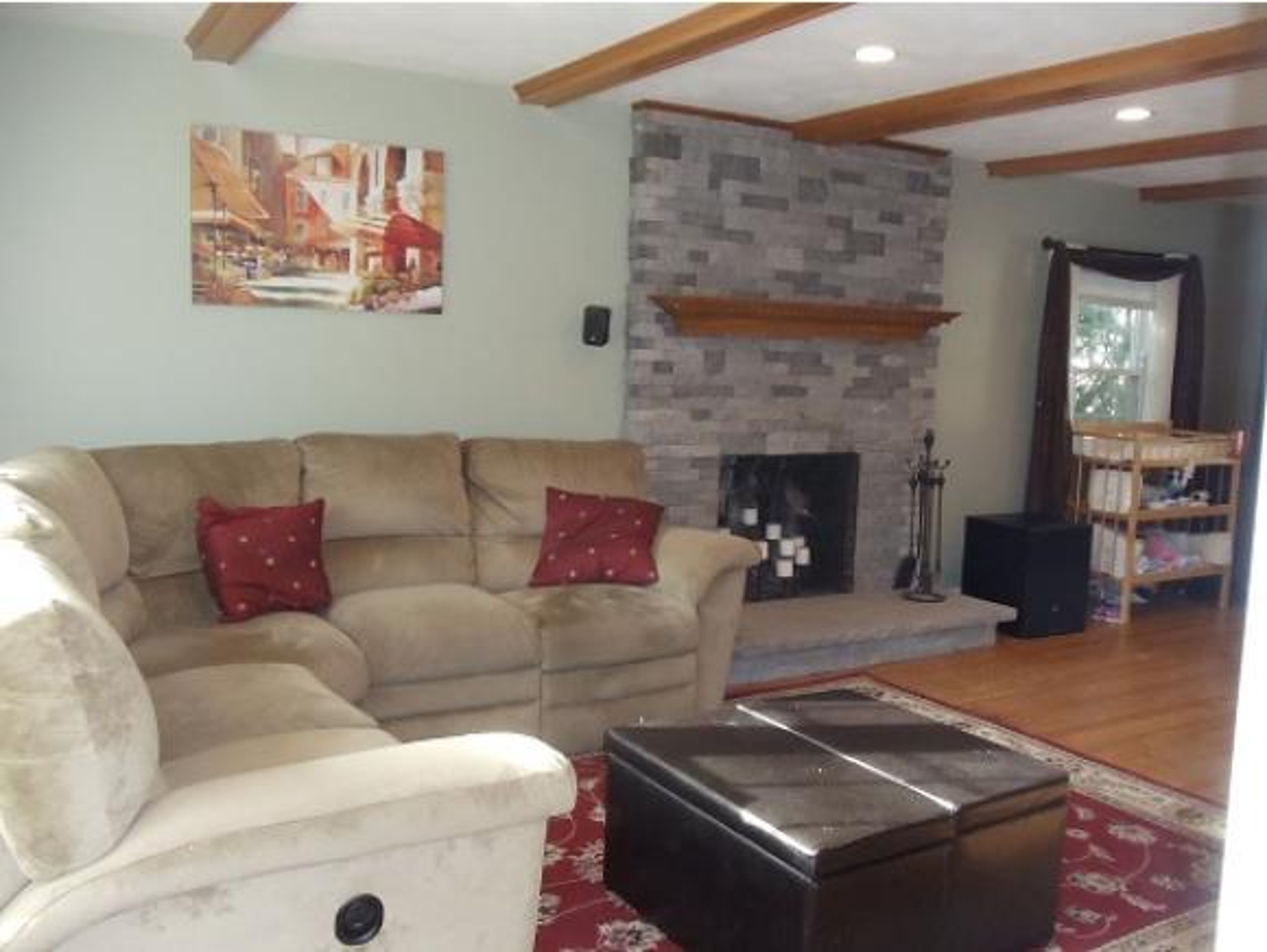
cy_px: 476
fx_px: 1612
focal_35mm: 44
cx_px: 634
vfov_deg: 32.9
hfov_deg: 42.9
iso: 400
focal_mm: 6
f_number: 3.5
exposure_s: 1/30
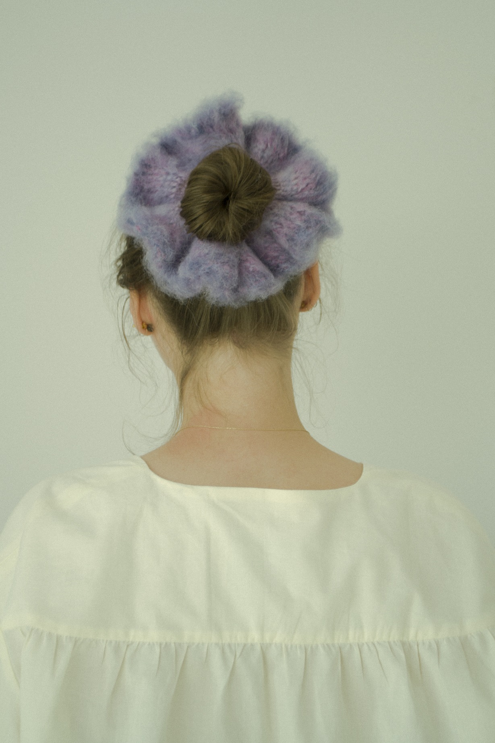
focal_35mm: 82
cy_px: 372
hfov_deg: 16.5
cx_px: 248
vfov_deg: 24.6
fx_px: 1702
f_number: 5.6
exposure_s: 1/60
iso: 100
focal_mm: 55
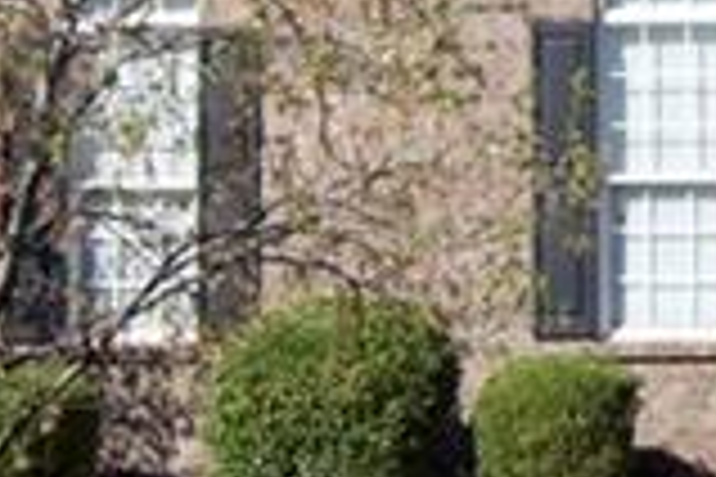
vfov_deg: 8.8
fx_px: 3083
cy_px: 43
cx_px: 1058
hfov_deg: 12.6
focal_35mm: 155
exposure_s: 1/400
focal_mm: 24
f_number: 10
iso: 250
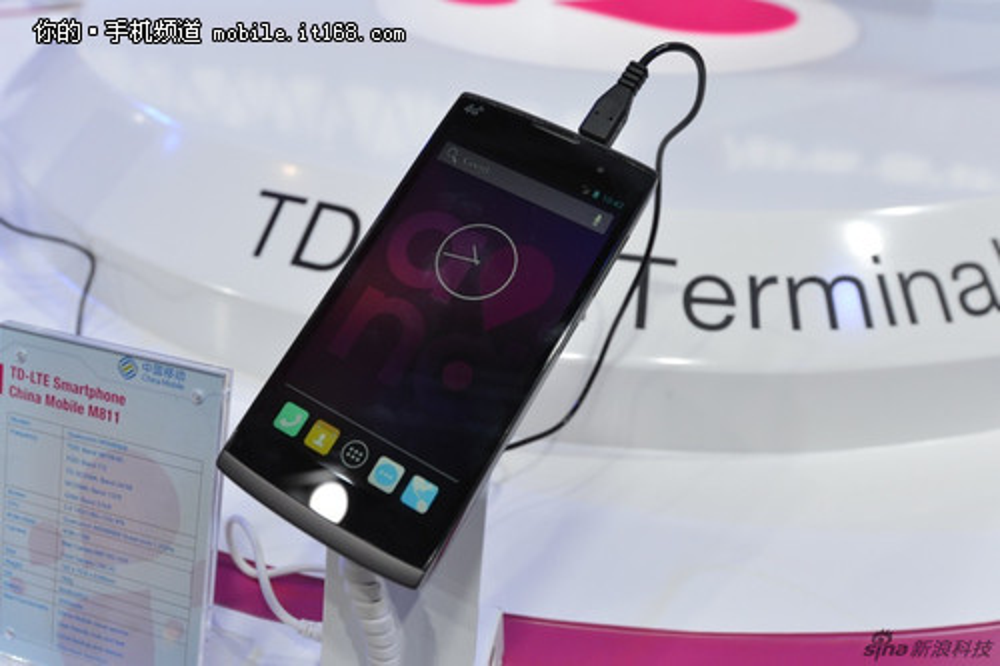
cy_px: 333
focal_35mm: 35
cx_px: 500
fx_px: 972
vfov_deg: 37.8
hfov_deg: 54.5
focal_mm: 35
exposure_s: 1/250
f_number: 8
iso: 1000
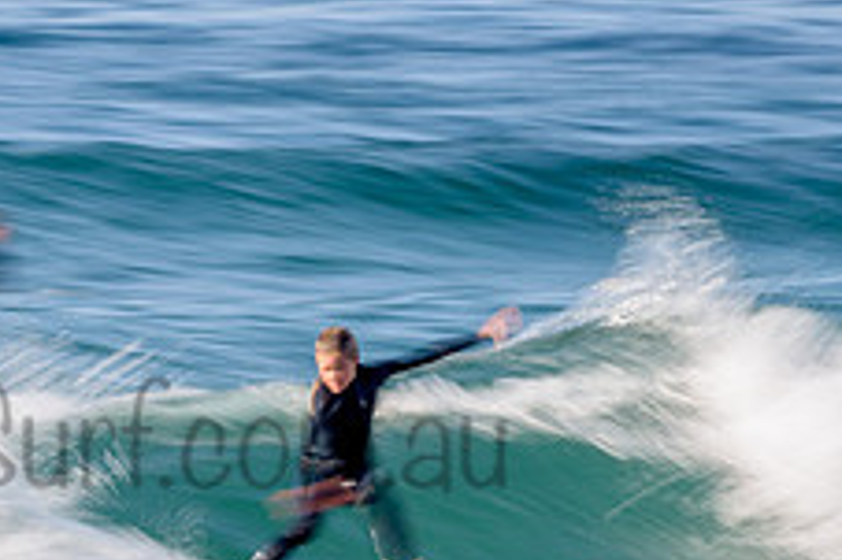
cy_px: 415
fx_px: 36693
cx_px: 358
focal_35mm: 1570
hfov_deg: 1.3
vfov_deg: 0.9
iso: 31
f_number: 13
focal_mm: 500
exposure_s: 1/13
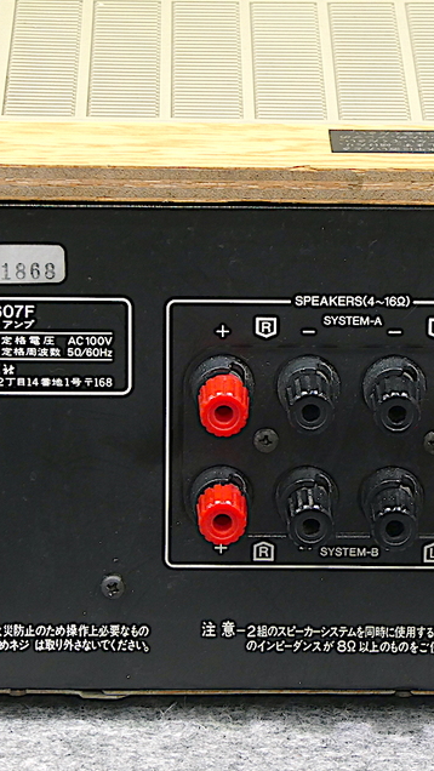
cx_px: 258
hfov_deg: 4.6
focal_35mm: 263
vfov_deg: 8.2
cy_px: 421
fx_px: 5378
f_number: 5.5
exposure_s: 1/2
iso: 200
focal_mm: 28.7
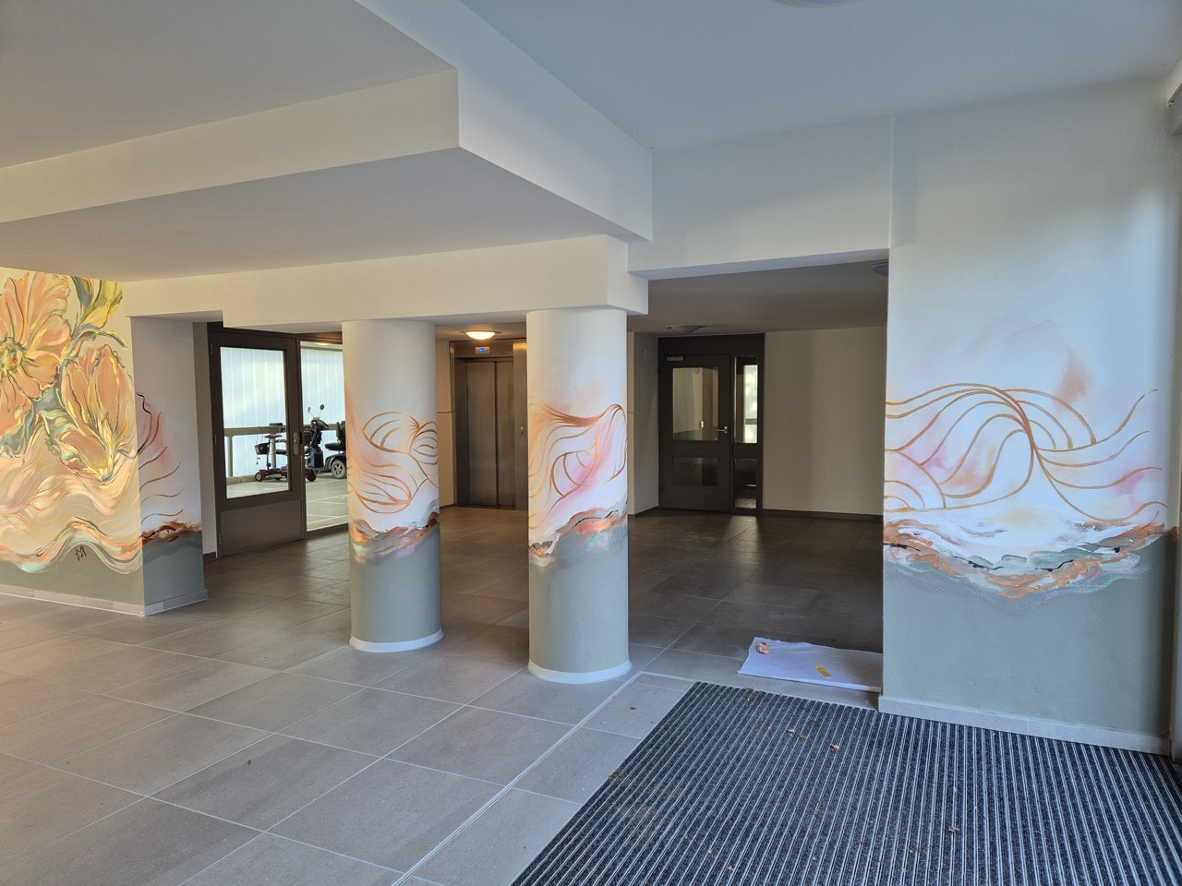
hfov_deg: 73.9
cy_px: 443
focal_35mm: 23
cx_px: 591
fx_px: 785
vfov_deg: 58.9
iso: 50
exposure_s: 1/62
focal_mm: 5.4
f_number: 1.8
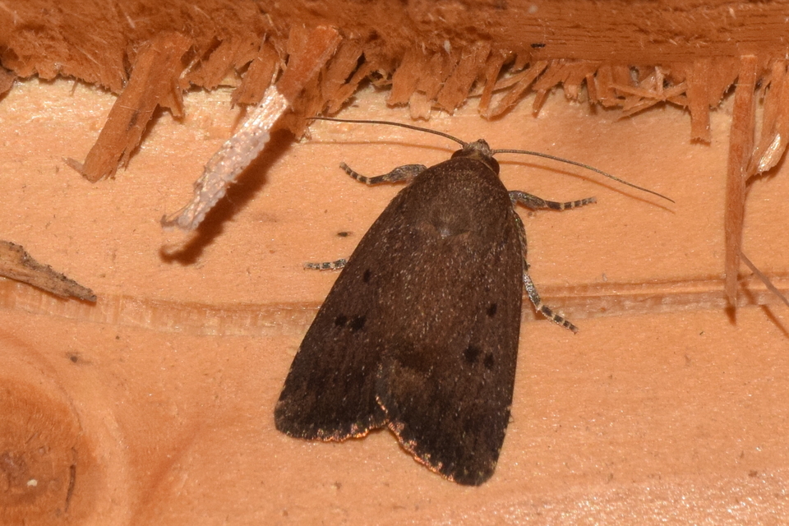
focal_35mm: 210
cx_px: 394
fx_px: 4602
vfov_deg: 6.5
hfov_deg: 9.8
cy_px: 263
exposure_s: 1/200
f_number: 16
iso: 1000
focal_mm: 140
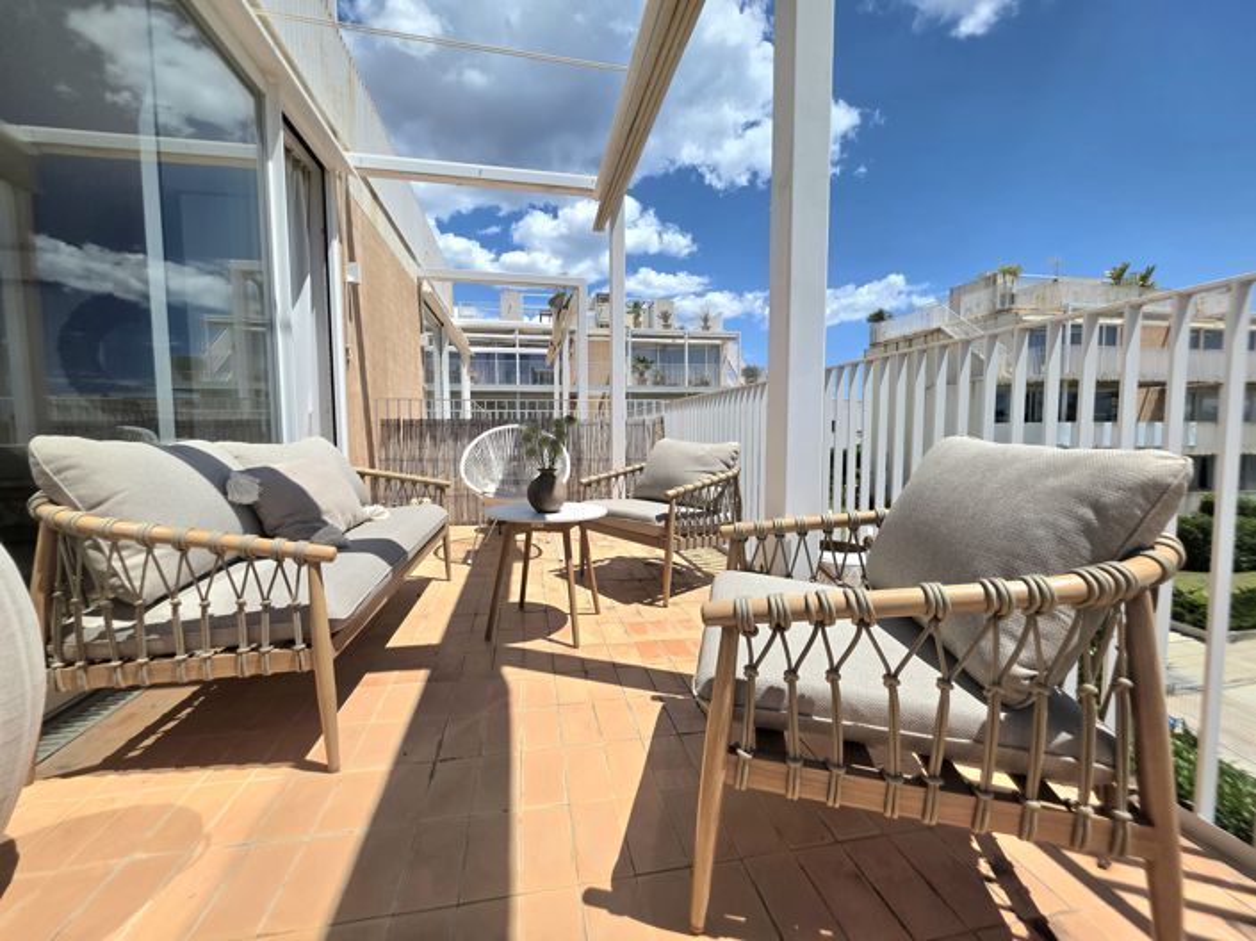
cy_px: 470
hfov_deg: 106.2
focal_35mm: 13
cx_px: 628
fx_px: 471
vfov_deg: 89.9
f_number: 1.9
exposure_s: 1/5000
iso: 40
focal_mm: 2.2
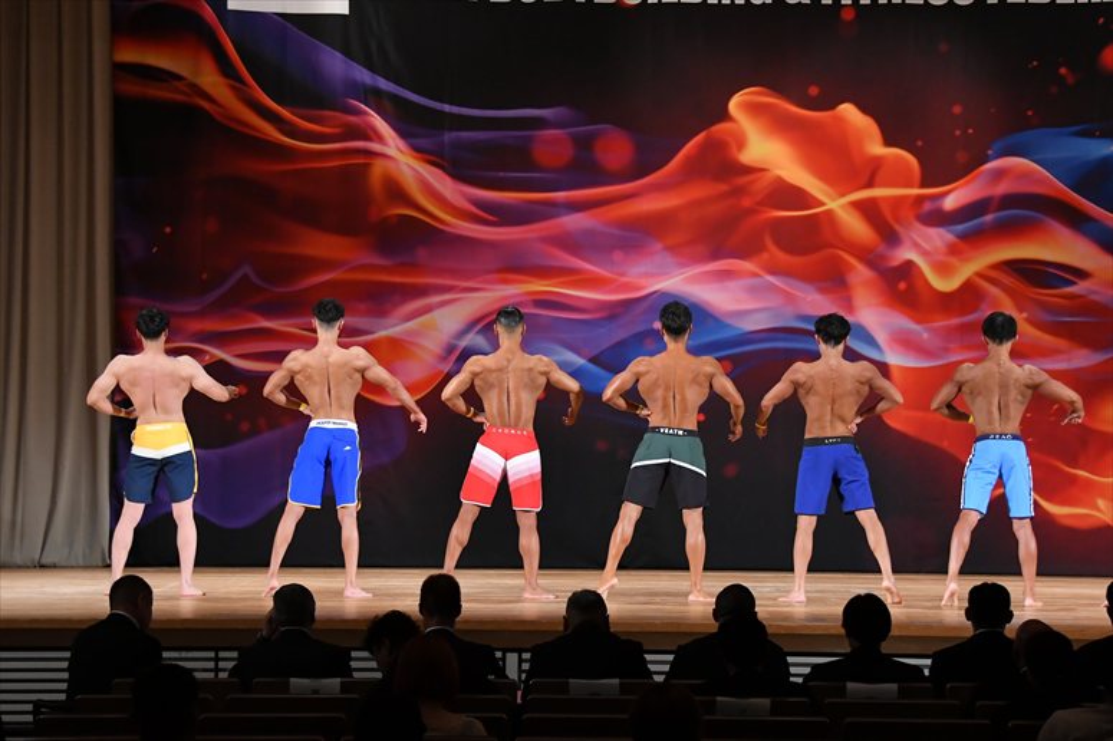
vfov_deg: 13.0
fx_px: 3245
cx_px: 556
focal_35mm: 105
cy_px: 370
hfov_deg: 19.5
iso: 3200
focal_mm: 70
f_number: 5.6
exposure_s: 1/400
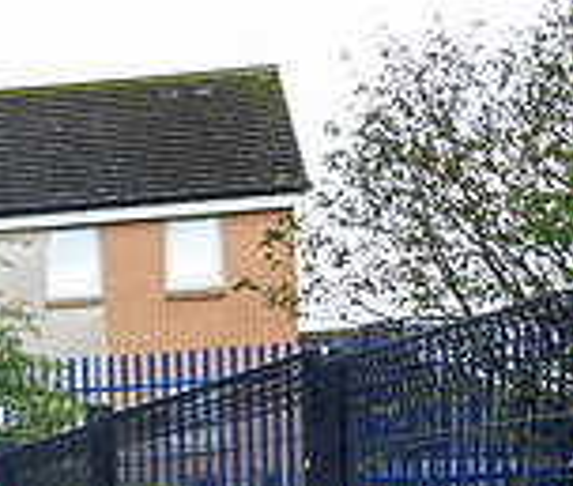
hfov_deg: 13.2
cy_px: 679
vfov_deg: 11.9
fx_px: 2241
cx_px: -441
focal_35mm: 129
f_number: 4.5
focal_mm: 29
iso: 1000
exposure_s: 1/320
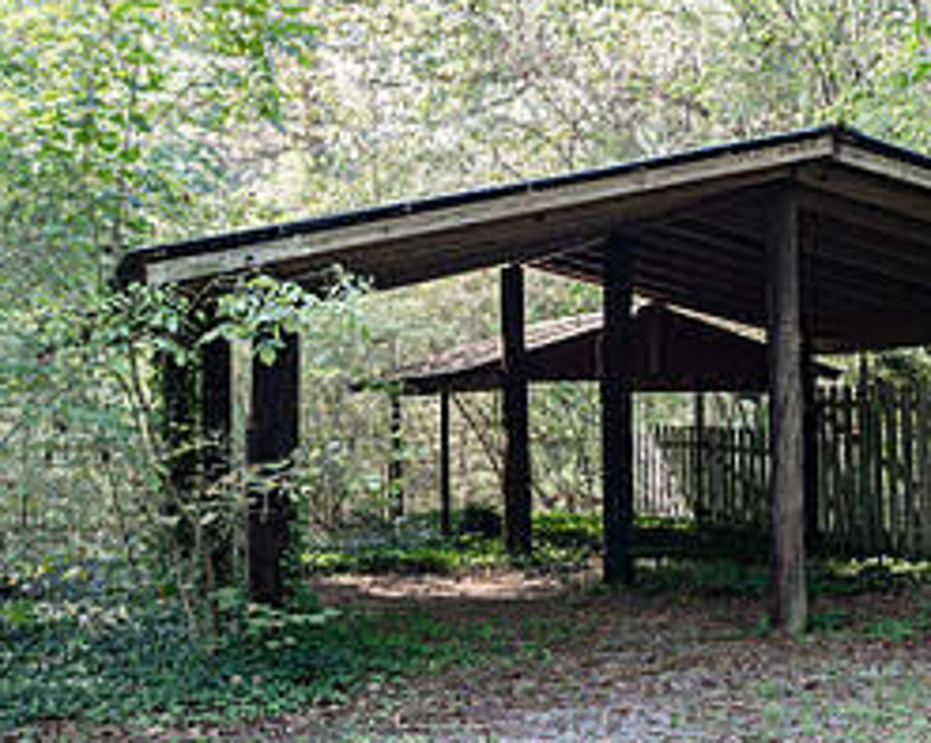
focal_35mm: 53
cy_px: 409
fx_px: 1459
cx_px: 588
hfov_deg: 35.2
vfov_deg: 28.5
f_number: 5.6
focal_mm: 24
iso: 640
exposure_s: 1/80
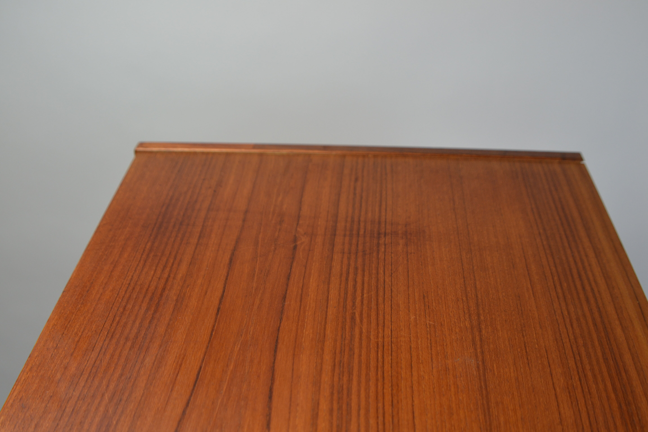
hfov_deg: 46.4
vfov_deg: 31.9
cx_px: 324
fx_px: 756
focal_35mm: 42
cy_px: 216
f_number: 4.5
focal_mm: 28
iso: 400
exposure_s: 1/80
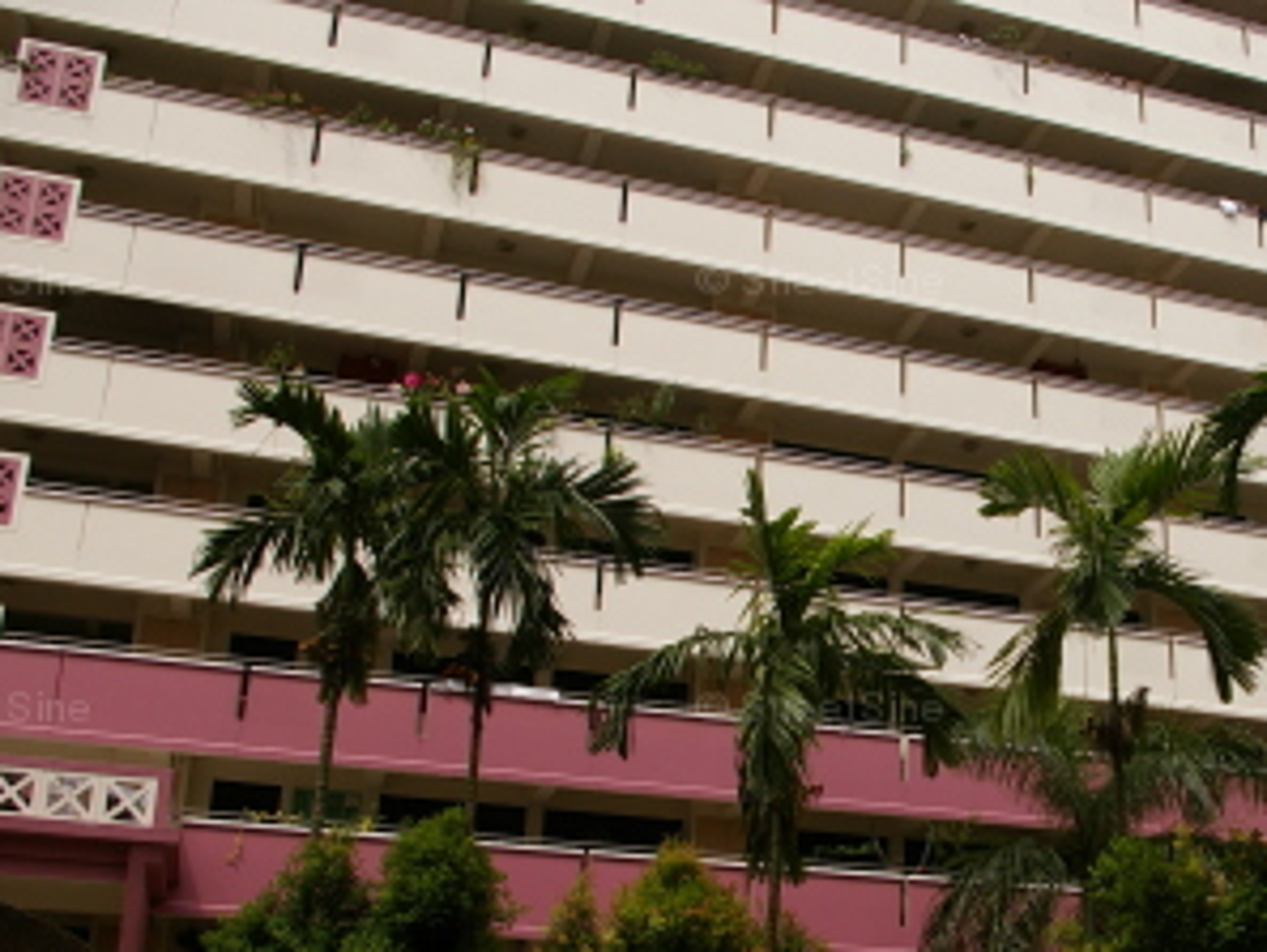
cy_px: 613
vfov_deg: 30.1
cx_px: 1015
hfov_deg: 38.2
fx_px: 1758
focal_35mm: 48
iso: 200
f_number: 8
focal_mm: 18
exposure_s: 1/350
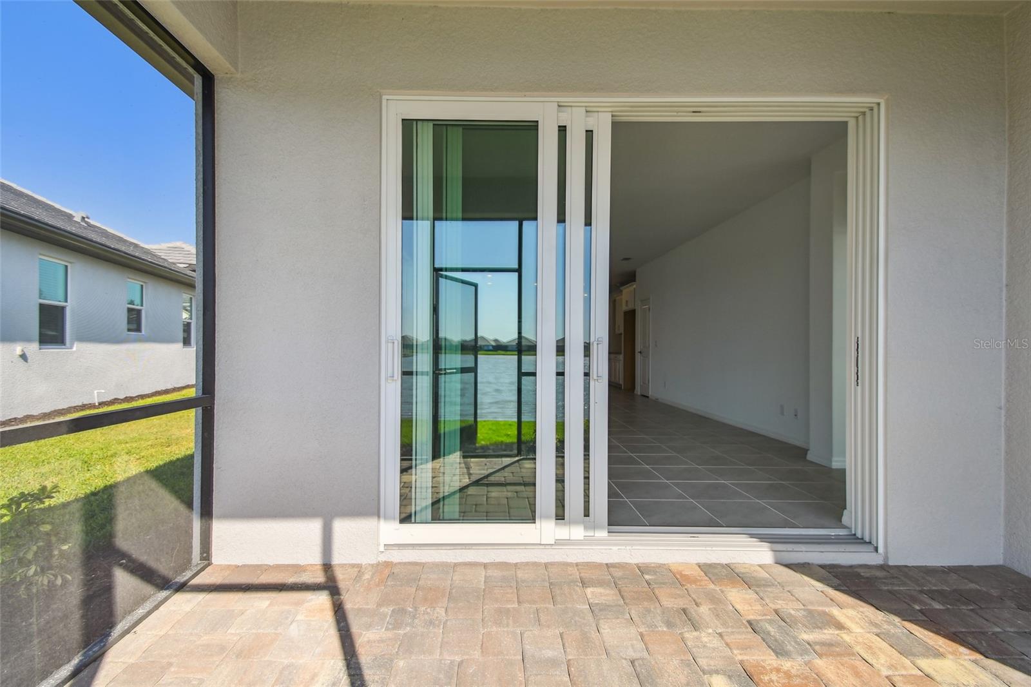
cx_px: 516
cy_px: 344
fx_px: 429
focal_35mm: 15
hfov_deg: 100.4
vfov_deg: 77.3
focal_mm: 10
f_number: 7.1
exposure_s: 1/500
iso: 100
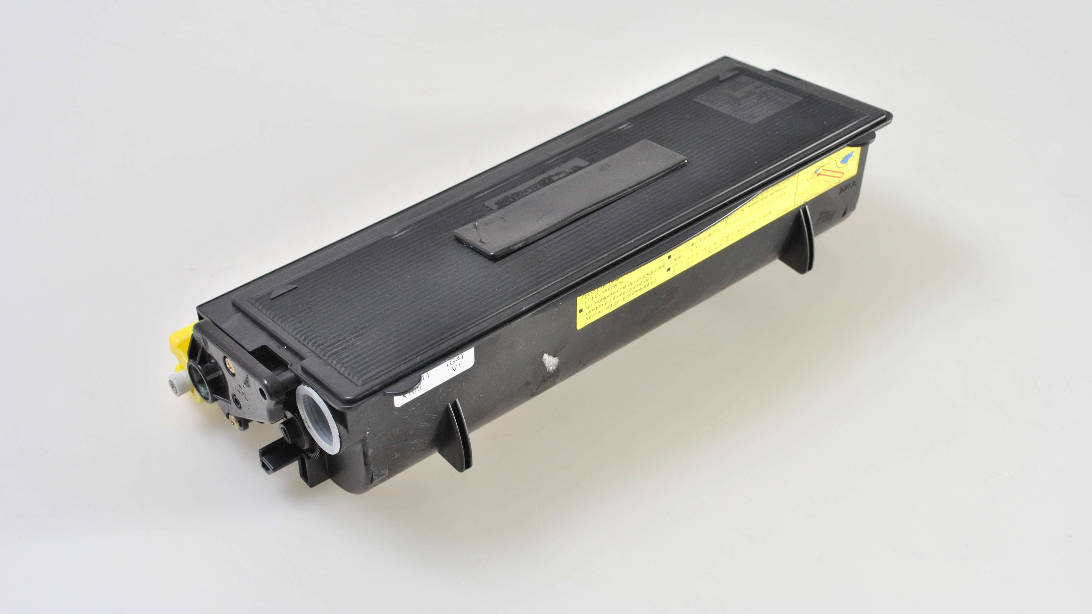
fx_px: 1608
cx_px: 545
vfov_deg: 21.6
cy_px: 277
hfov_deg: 37.5
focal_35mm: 56
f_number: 7.1
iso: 400
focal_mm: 35
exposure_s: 1/80
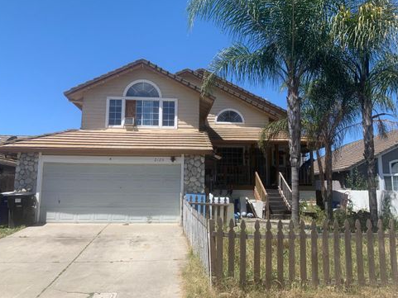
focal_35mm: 27
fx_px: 311
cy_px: 149
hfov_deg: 65.3
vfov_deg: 51.4
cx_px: 194
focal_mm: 4.25
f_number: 1.8
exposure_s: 1/1845
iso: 25
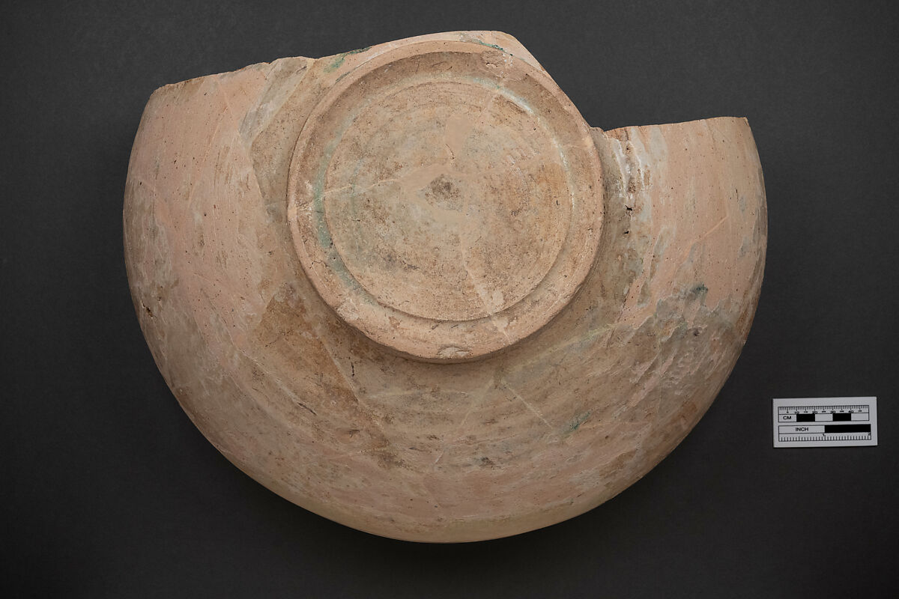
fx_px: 999
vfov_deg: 33.4
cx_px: 450
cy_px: 300
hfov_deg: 48.5
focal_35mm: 40
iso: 640
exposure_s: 1/80
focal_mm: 40
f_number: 16
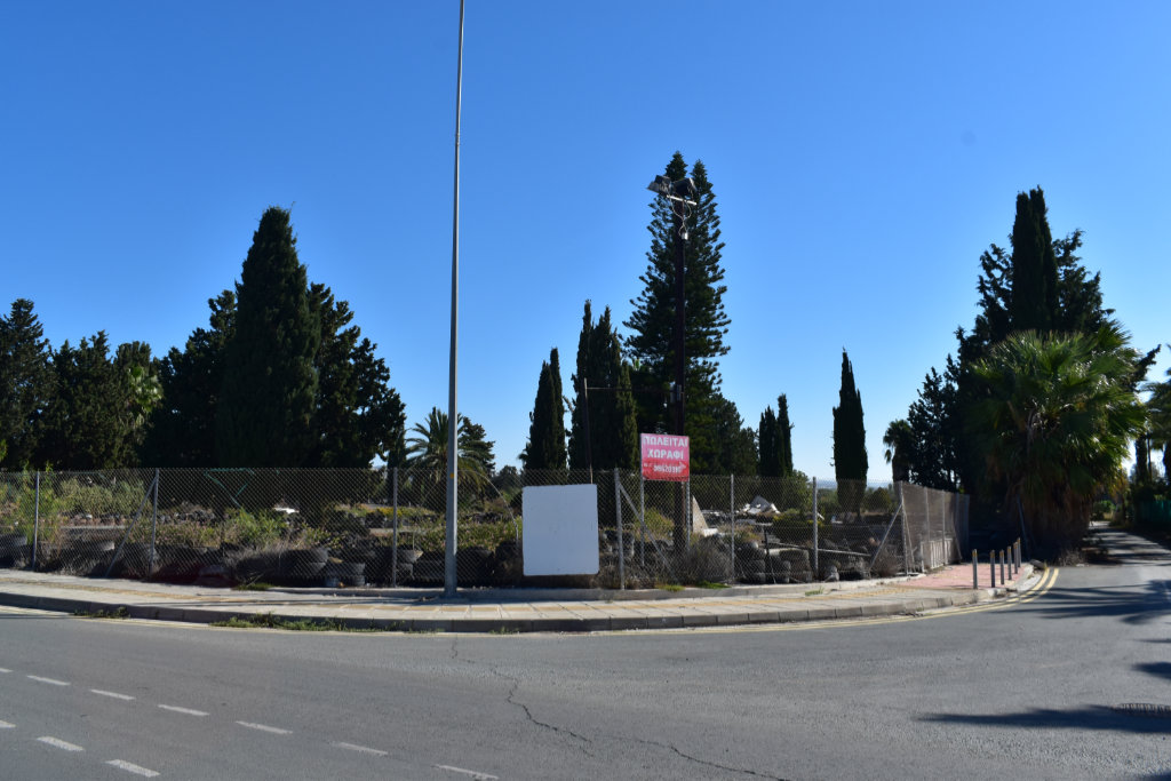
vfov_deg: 40.0
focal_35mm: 33
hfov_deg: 57.2
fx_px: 1073
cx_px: 586
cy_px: 390
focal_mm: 22
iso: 320
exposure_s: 1/500
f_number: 11
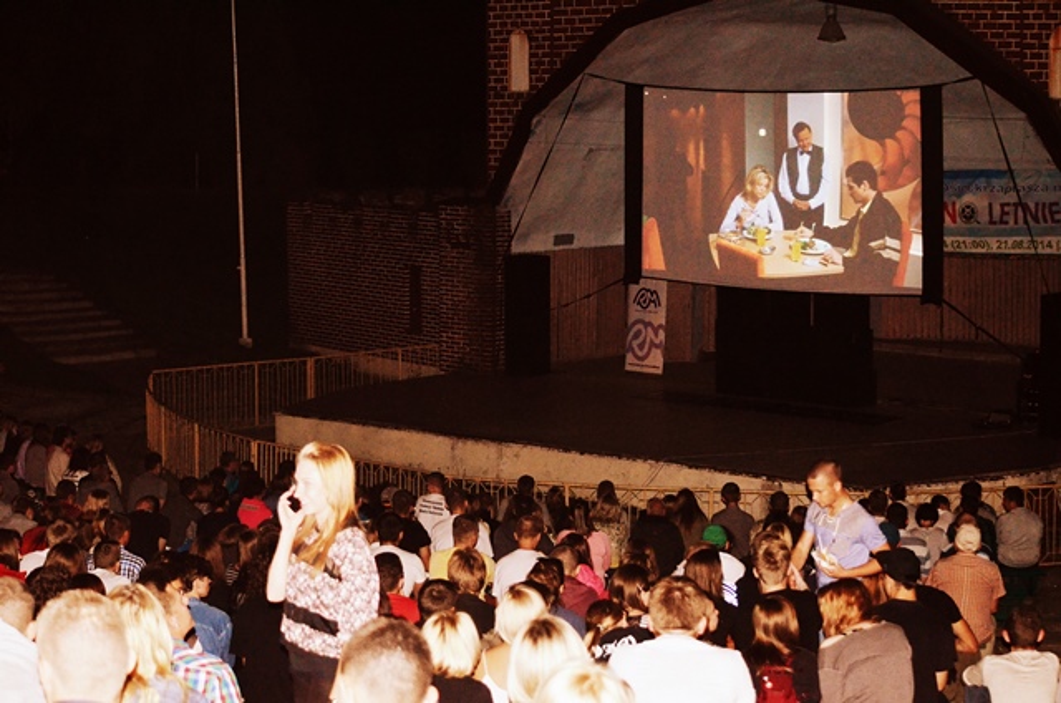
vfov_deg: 16.5
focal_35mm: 82
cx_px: 530
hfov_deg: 24.7
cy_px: 352
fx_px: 2427
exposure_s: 1/60
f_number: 4.5
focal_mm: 55
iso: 3200
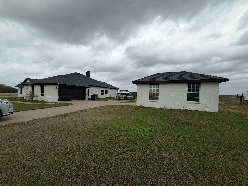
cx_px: 124
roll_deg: -1.4
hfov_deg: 102.1
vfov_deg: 85.7
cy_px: 93
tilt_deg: -0.6
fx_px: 100
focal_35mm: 14
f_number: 2.2
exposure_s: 1/1259
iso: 25
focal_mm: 2.22
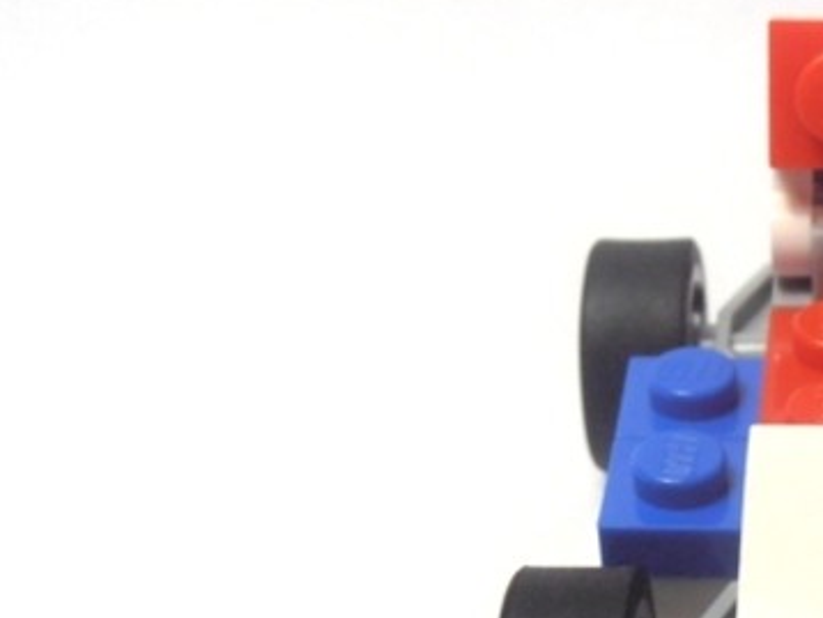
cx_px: 922
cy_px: 575
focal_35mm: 93
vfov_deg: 15.7
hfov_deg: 20.1
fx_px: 2213
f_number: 3.9
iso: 80
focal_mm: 6.61
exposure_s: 1/100
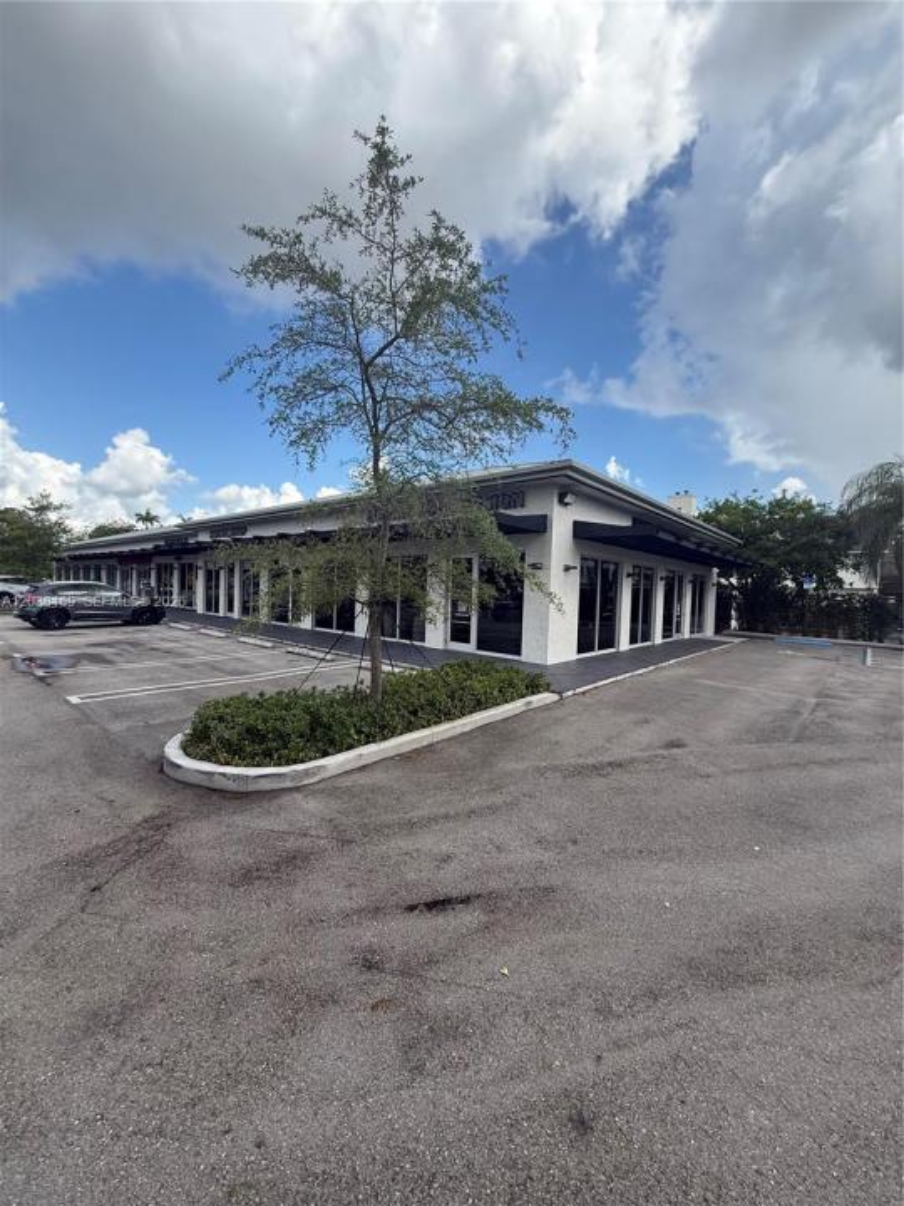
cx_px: 452
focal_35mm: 14
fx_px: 487
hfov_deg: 85.7
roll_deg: -2.7
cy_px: 603
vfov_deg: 102.1
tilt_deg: -1.3
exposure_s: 1/985
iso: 64
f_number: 2.2
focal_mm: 2.22
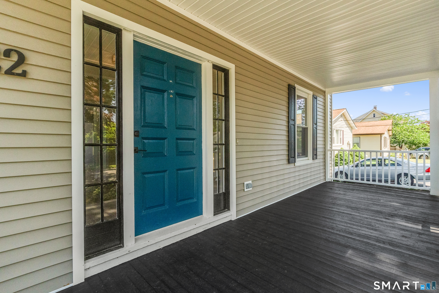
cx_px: 220
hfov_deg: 95.0
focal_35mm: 16
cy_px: 146
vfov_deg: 72.1
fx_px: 201
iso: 2000
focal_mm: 11
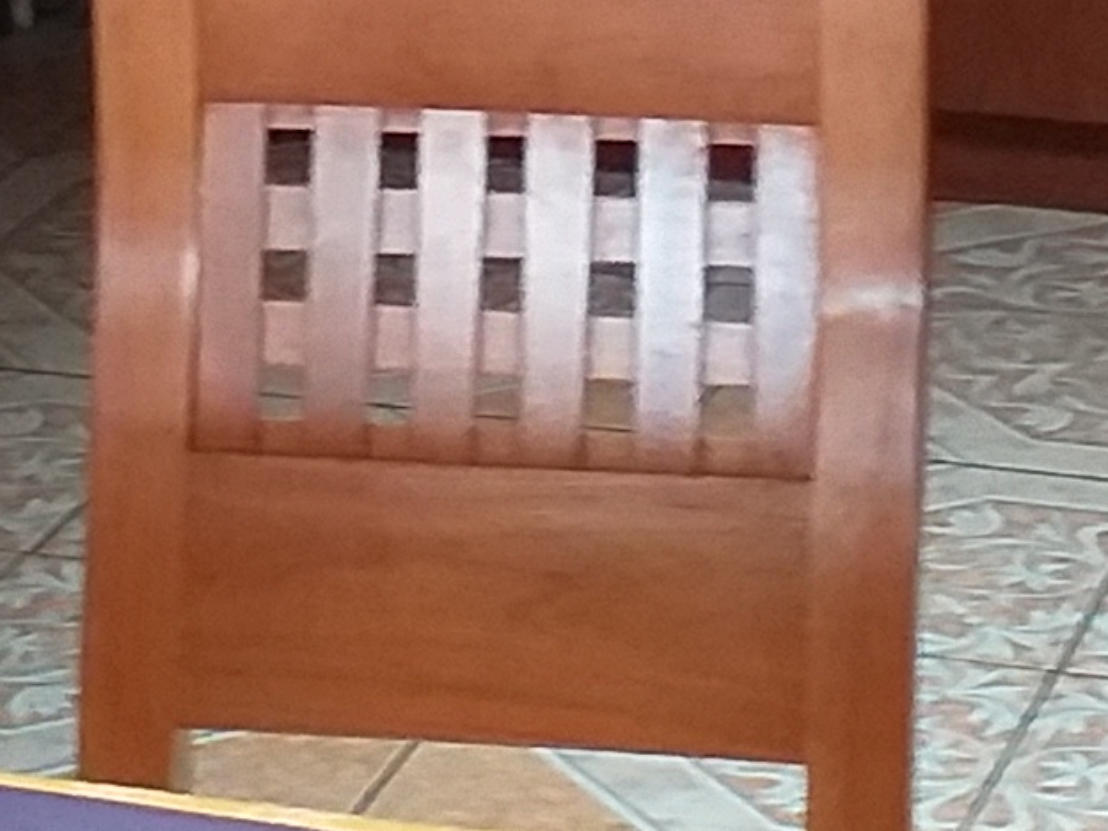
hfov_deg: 11.5
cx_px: 570
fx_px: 5505
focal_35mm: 172
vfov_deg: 8.5
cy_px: -302
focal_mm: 3.6
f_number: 1.9
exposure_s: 1/20
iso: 200
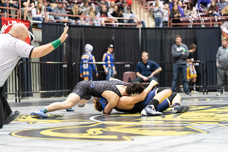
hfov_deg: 23.9
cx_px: 114
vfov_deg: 16.1
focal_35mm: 85
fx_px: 538
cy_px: 76
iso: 4000
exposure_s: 1/500
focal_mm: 85
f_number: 1.8
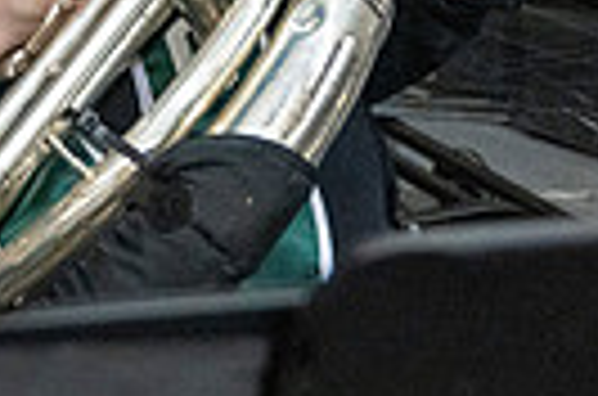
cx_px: -63
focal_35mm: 105
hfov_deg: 18.7
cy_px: -367
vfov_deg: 11.8
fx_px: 1740
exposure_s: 1/500
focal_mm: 24
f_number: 4
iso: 10000
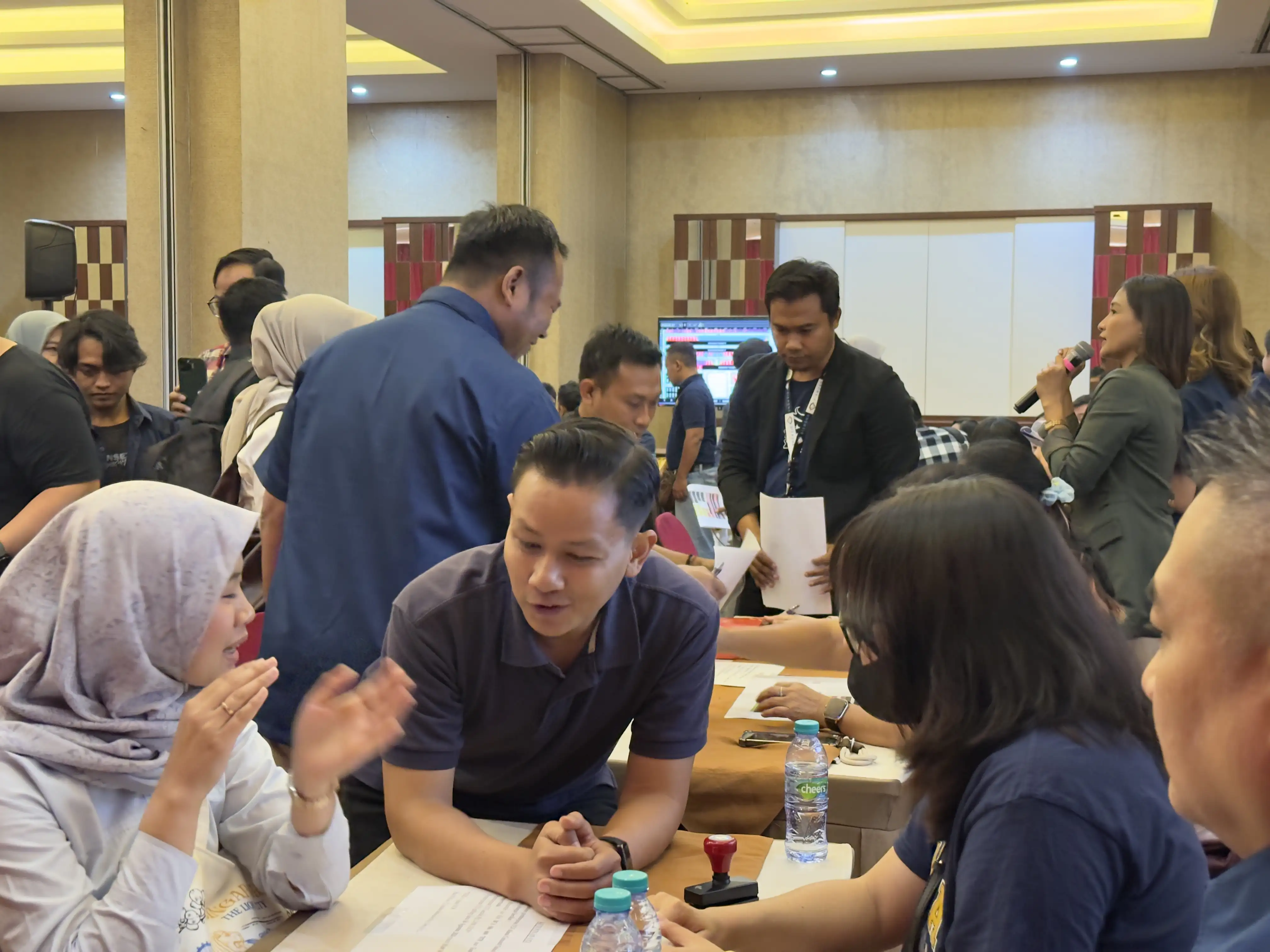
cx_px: 635
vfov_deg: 30.3
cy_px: 476
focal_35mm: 48
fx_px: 1761
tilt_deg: -3.3
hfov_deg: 39.7
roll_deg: -0.9
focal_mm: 6.76
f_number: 1.78
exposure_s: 1/25
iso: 500
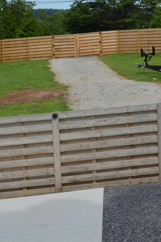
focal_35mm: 85
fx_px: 571
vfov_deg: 23.8
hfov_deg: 14.9
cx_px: 242
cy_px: 85
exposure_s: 1/125
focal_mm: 20
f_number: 11
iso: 100
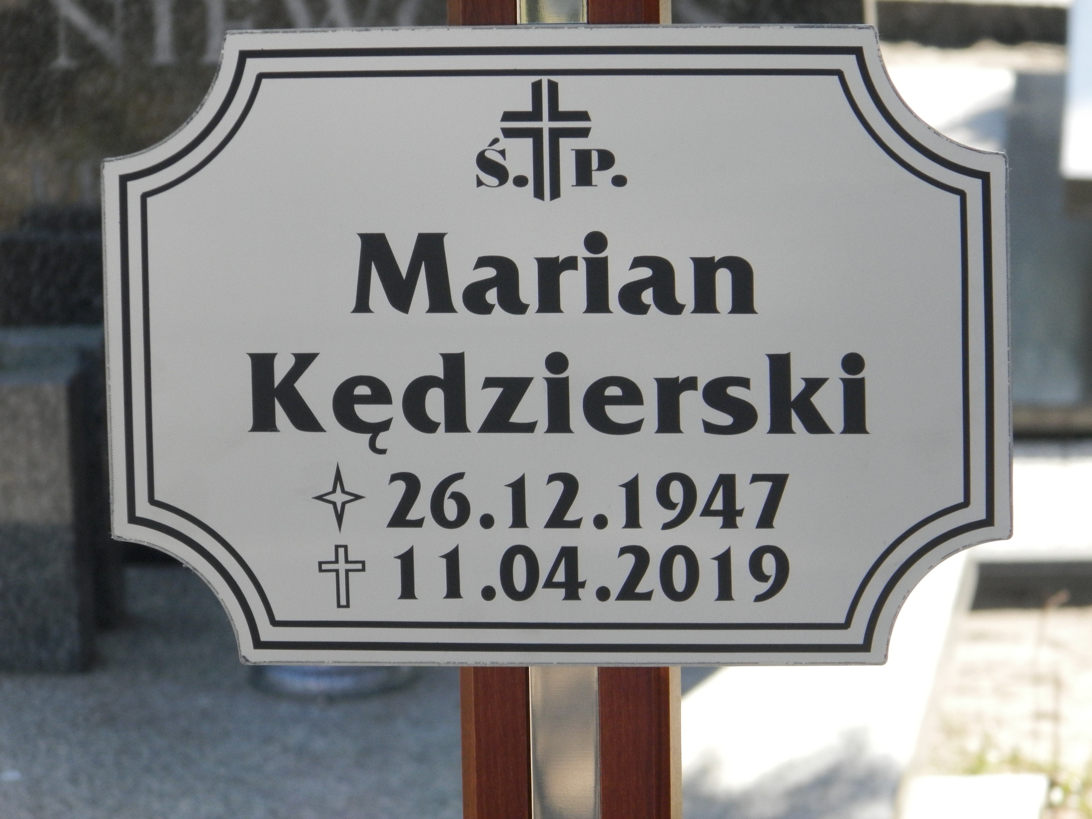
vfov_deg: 6.6
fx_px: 7066
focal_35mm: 224
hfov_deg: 8.8
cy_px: 410
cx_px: 546
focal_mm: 40
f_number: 5.4
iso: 200
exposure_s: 1/200
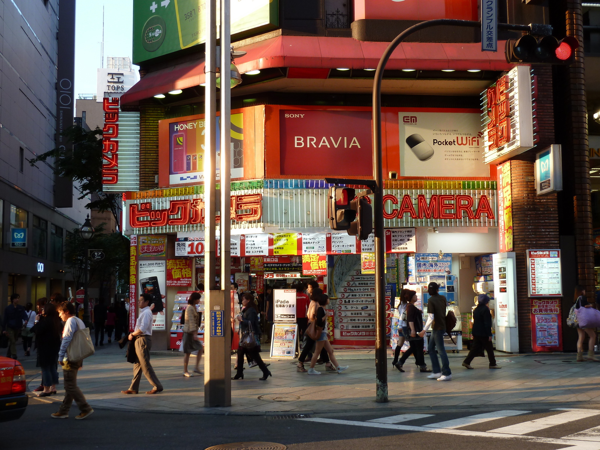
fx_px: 763
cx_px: 300
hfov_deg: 42.9
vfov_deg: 32.9
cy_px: 225
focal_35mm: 44
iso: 80
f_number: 3.7
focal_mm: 7.3
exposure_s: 1/60
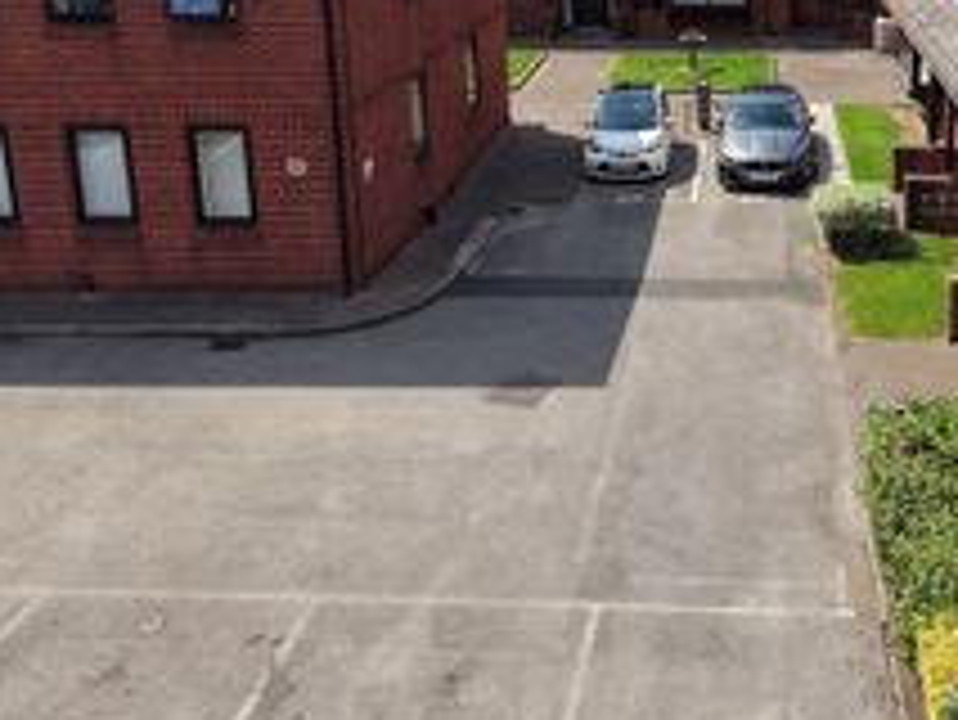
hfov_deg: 40.6
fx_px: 1246
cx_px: 742
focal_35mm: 45
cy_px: 122
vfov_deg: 31.2
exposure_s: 1/1600
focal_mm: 8.67
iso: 100
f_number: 1.8
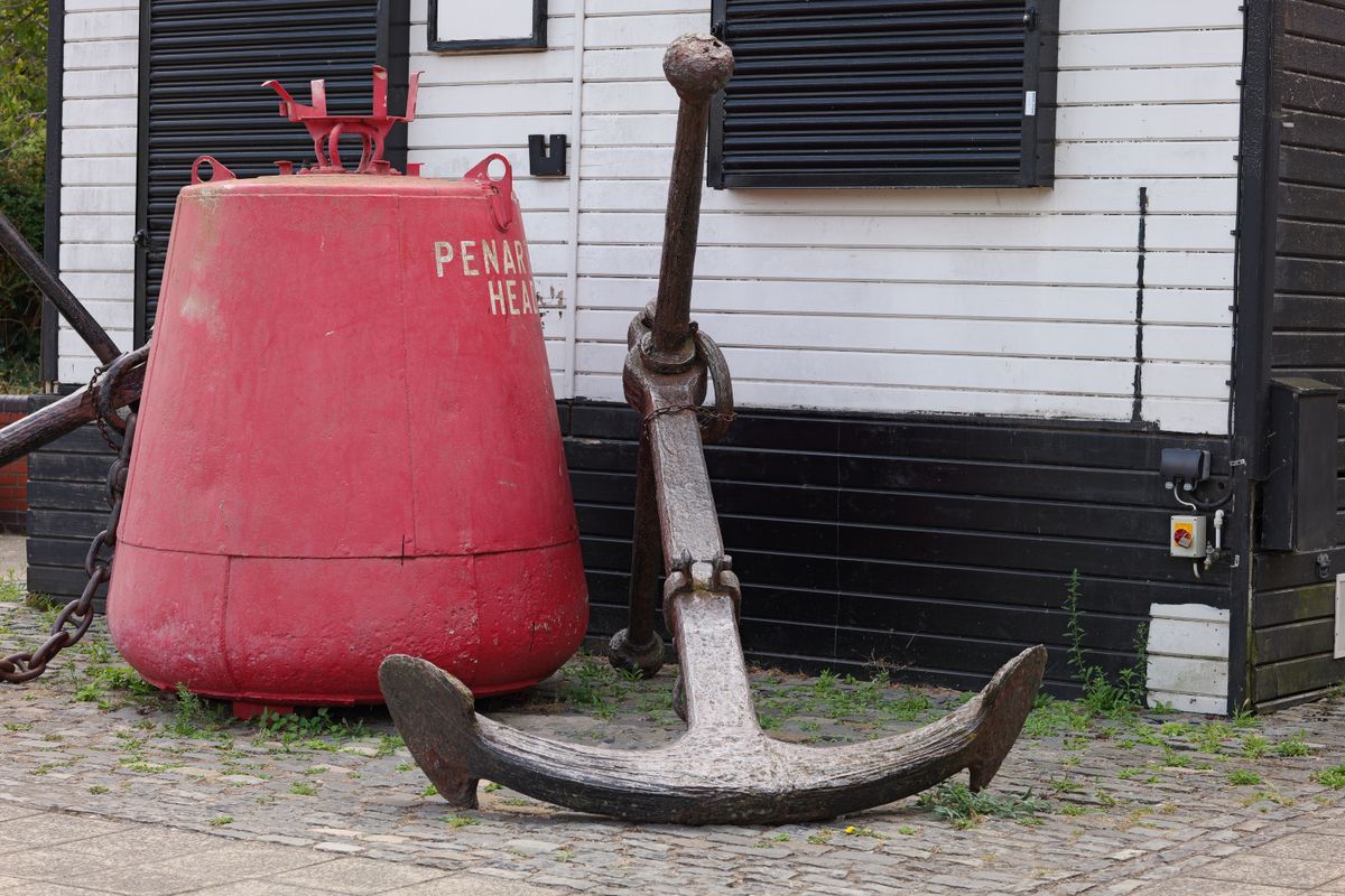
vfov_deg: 16.1
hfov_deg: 23.9
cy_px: 448
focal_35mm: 85
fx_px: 3175
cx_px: 672
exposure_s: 1/125
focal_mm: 85
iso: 100
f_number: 5.6
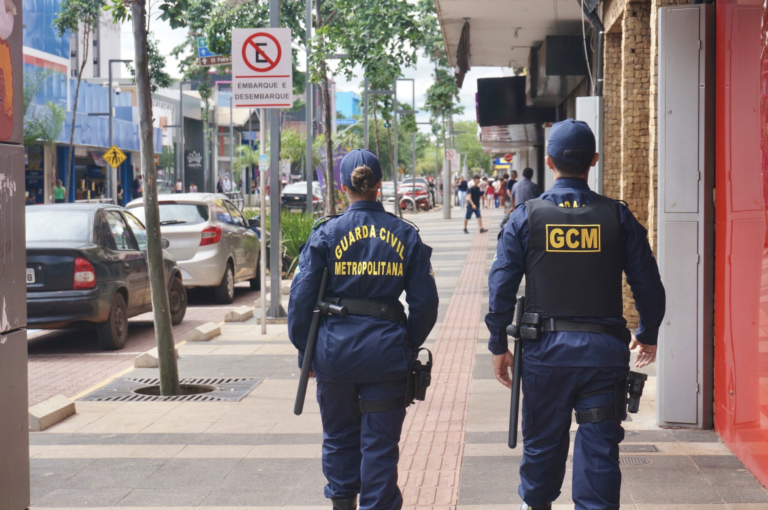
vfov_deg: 21.5
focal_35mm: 63
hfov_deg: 31.9
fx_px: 1343
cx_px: 384
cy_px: 255
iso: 400
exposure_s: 1/800
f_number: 5.6
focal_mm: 42
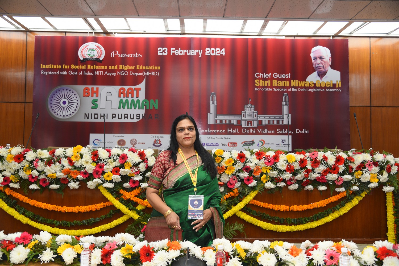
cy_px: 133
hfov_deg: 61.9
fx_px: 332
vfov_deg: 43.6
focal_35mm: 30
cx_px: 200
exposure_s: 1/125
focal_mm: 30
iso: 500
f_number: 4
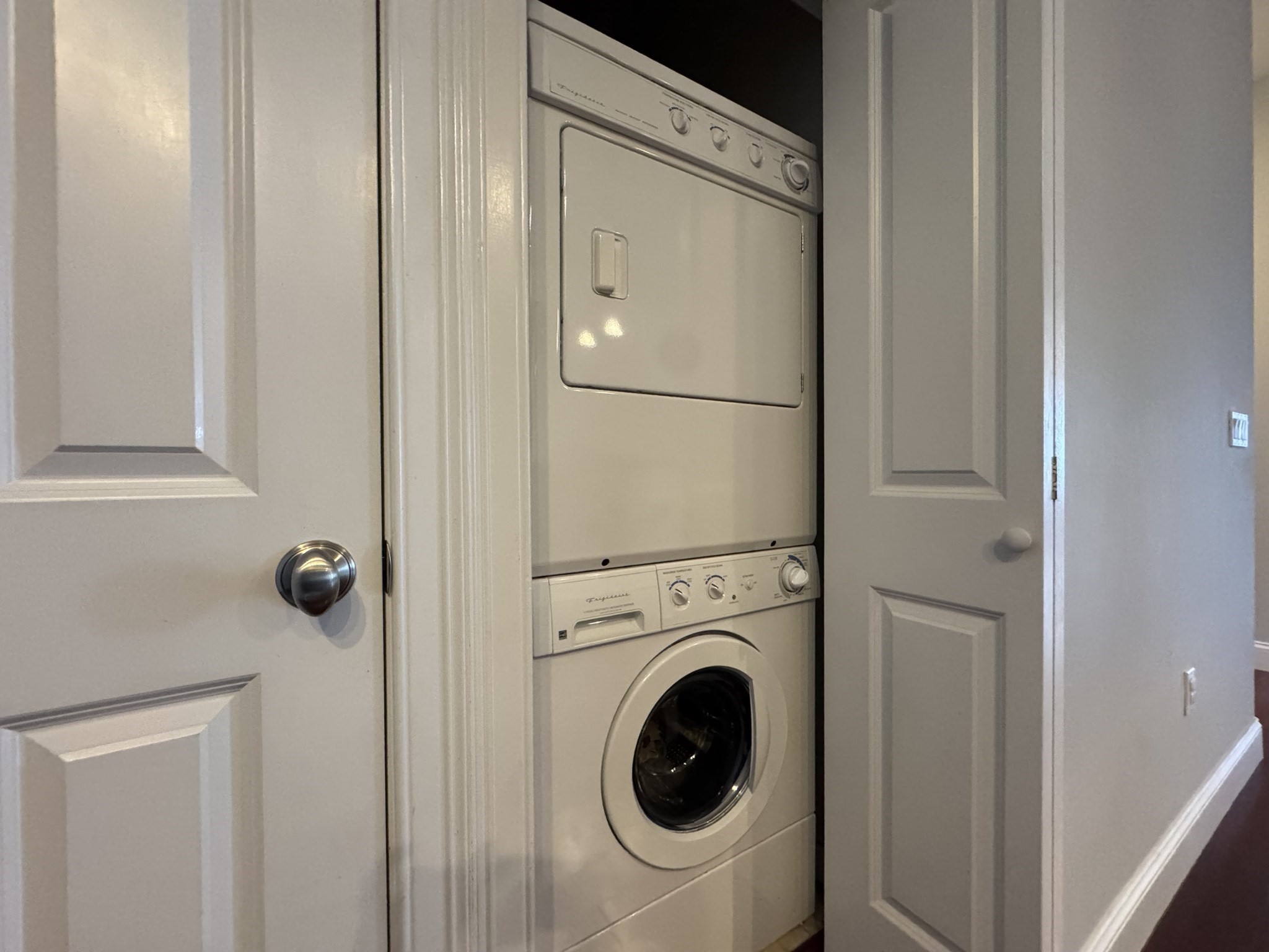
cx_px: 634
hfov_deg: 102.1
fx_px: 513
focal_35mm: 14
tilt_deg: -0.2
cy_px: 476
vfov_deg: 85.7
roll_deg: -0.9
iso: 800
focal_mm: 2.22
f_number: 2.2
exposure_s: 1/60
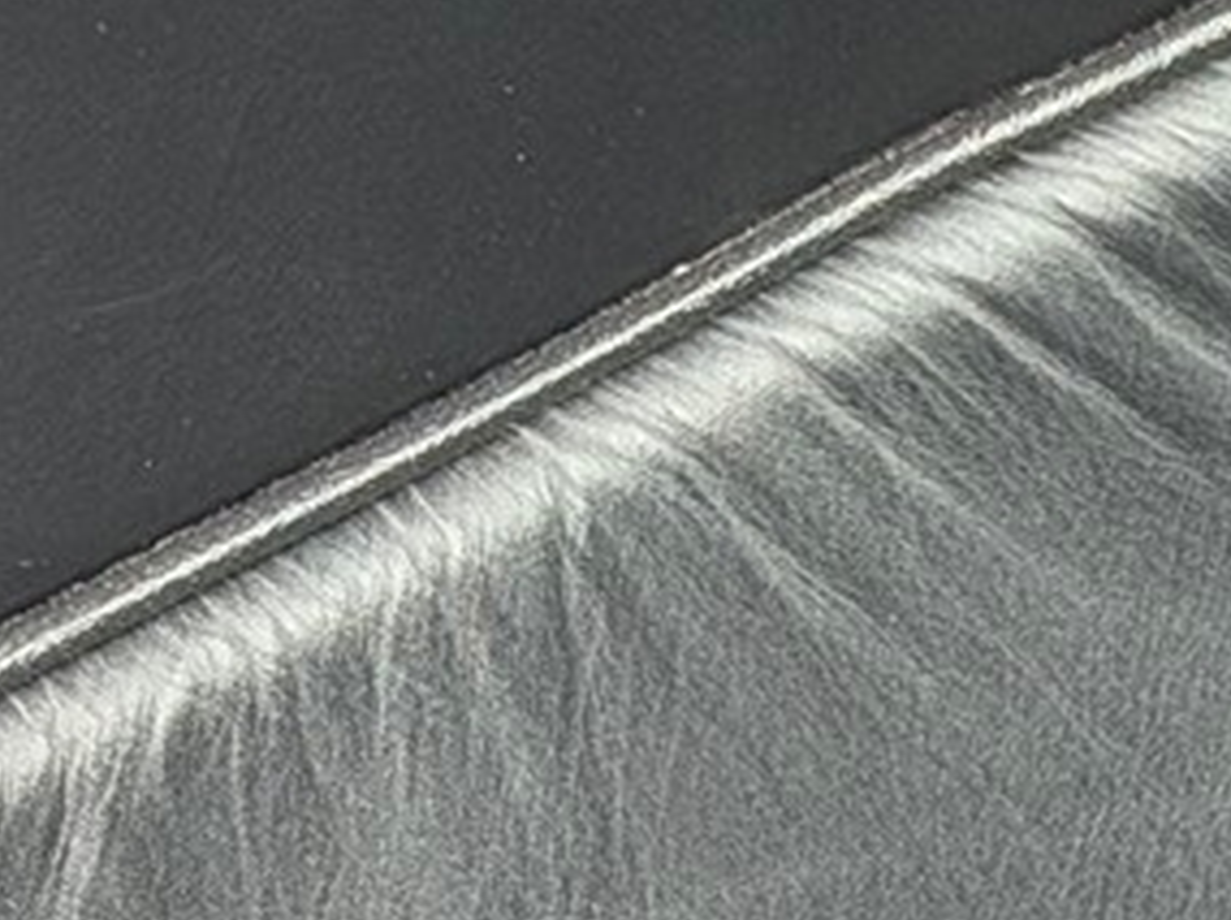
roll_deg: +1.1
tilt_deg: -23.0
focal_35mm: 340
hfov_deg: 5.7
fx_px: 12076
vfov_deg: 4.3
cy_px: -289
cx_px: 2237
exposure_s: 1/132
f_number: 1.78
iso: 64
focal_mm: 6.76
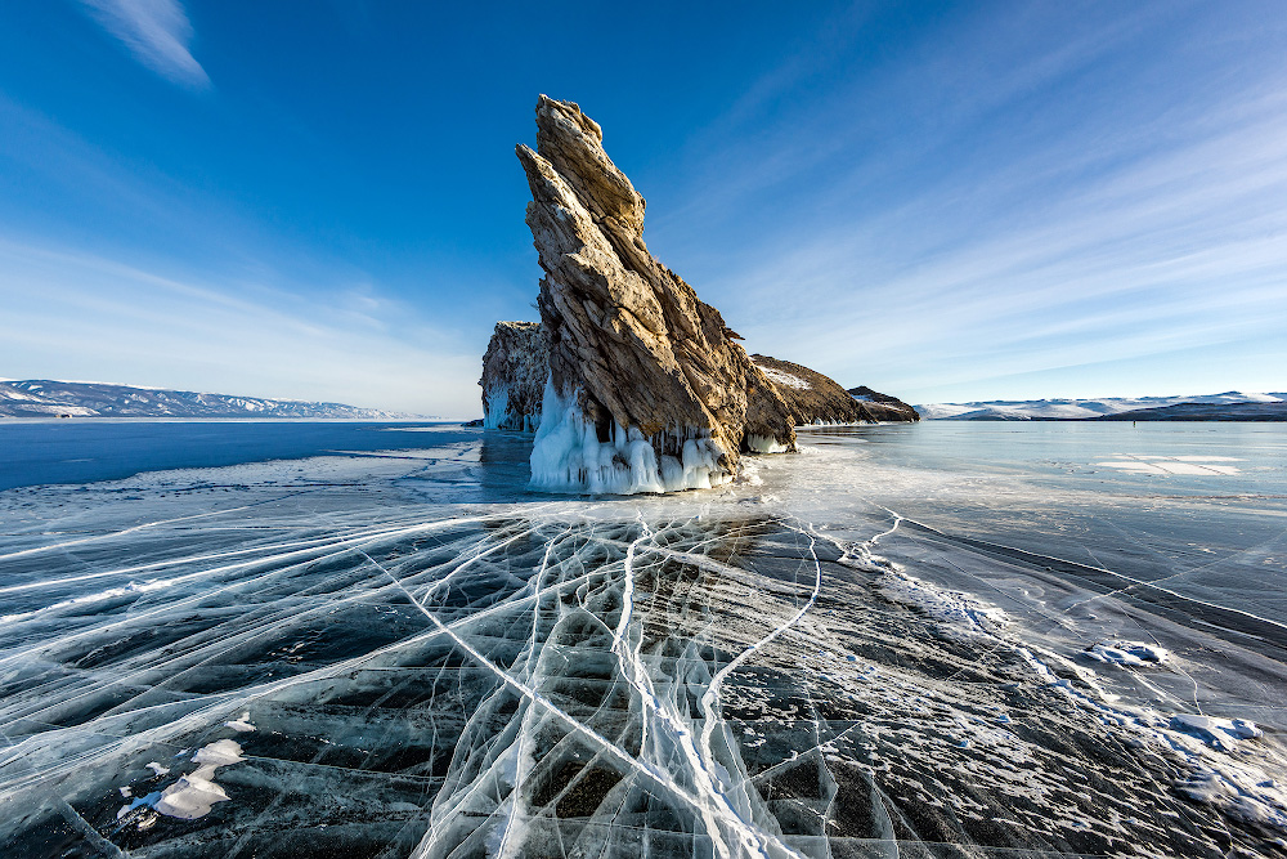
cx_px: 644
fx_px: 572
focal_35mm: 16
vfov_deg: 73.8
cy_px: 430
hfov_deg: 96.7
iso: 100
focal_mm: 16
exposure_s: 1/500
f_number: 10
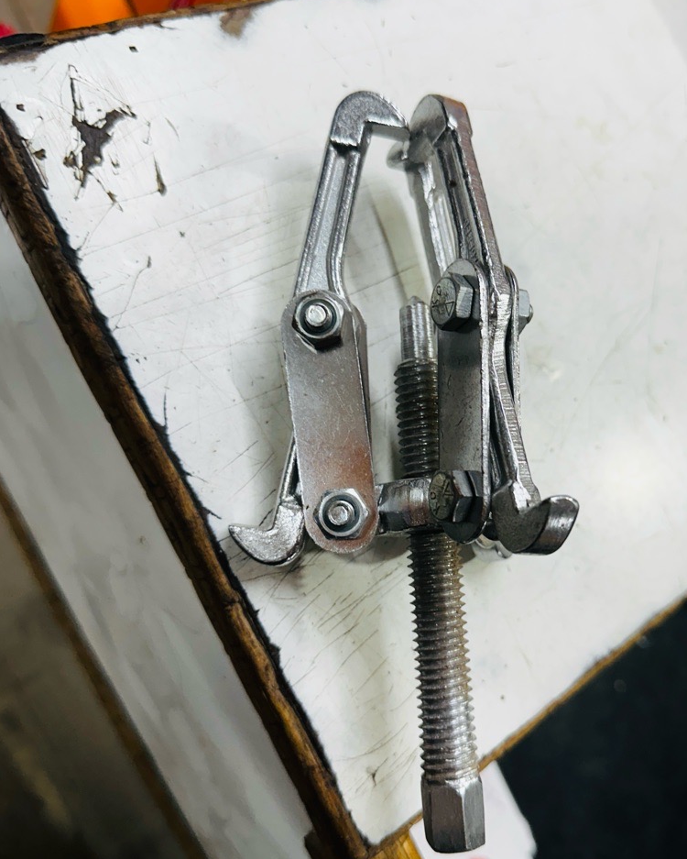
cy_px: 443
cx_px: 424
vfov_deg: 55.6
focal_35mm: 32
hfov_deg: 45.5
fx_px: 813
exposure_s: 1/121
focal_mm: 6.86
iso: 200
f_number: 1.78
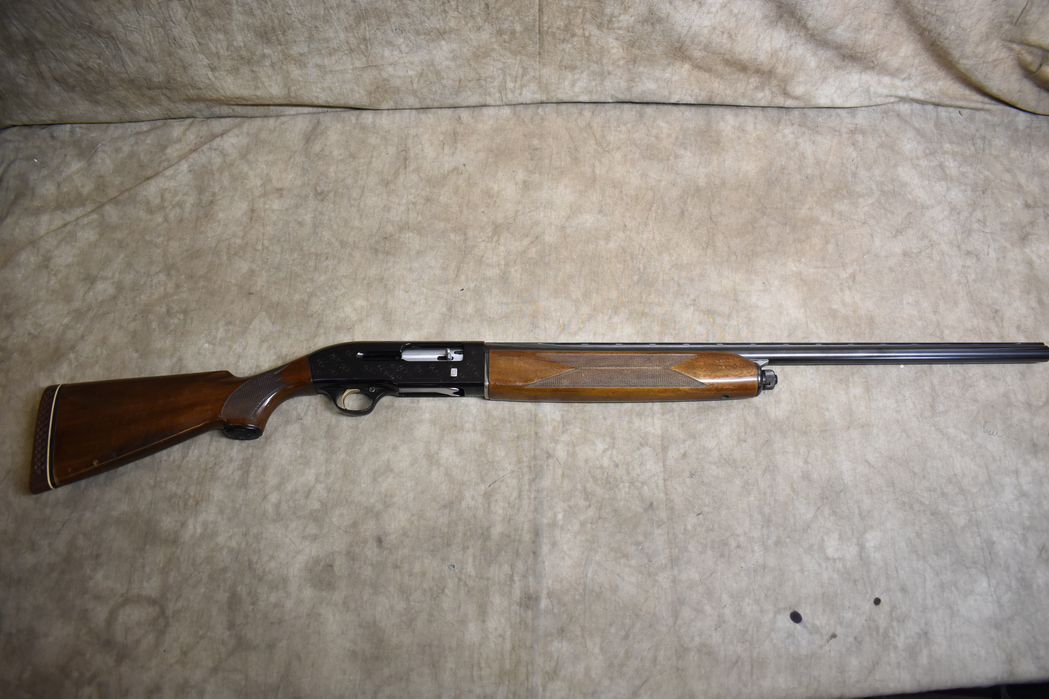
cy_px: 350
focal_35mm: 27
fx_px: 787
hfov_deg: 67.4
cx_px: 524
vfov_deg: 47.9
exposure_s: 1/160
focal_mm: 18
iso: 800
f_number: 3.5
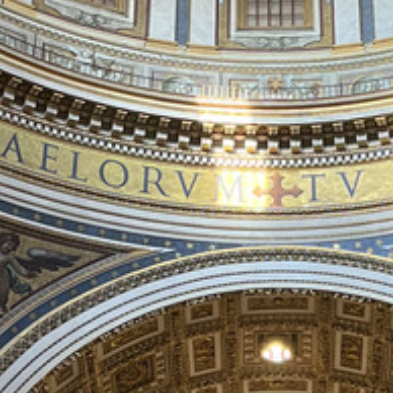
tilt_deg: +40.1
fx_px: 1824
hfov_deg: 12.3
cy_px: 158
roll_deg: +0.3
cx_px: 300
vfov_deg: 12.3
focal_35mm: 142
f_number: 1.5
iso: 125
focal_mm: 5.7
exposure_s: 1/100
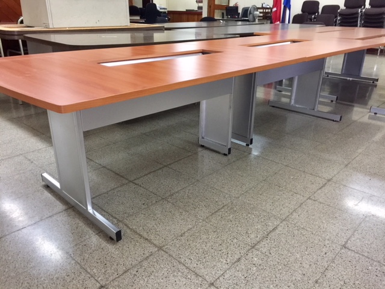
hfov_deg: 61.7
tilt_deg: -23.3
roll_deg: -2.3
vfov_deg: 48.2
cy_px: 144
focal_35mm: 29
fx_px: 323
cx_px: 192
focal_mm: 4.15
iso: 125
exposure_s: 1/10
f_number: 2.2
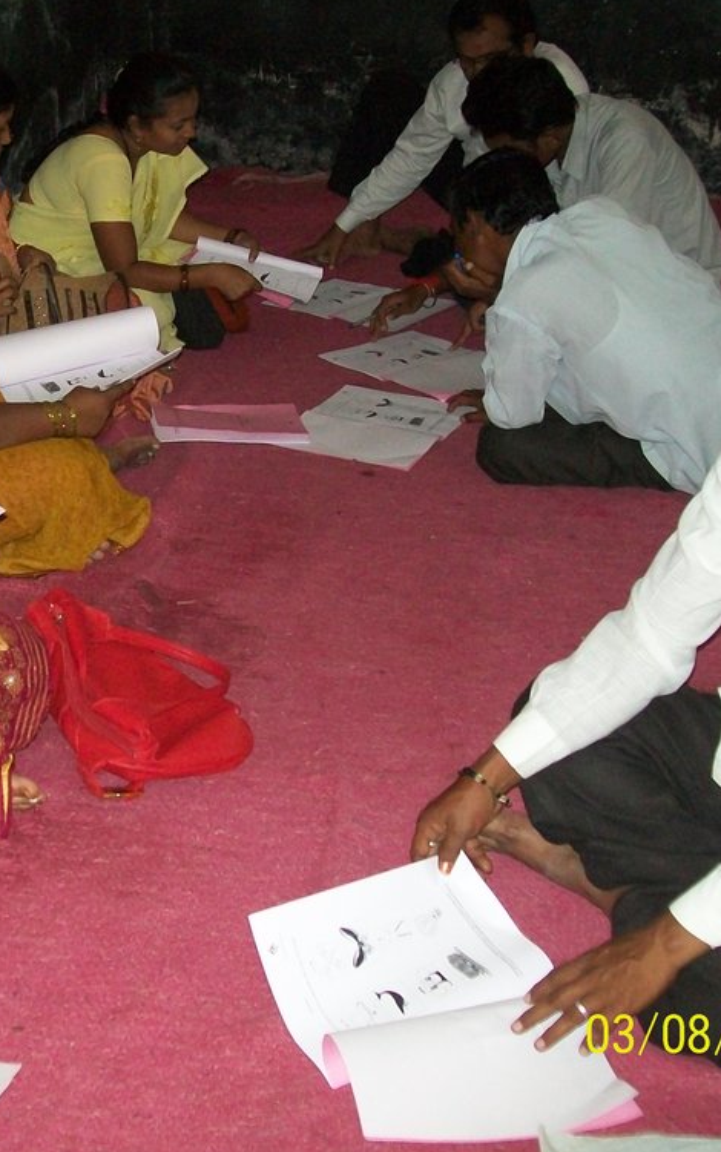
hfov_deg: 24.5
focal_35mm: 52
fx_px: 1633
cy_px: 577
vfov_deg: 38.9
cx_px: 132
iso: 160
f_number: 2.7
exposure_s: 1/60
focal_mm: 6
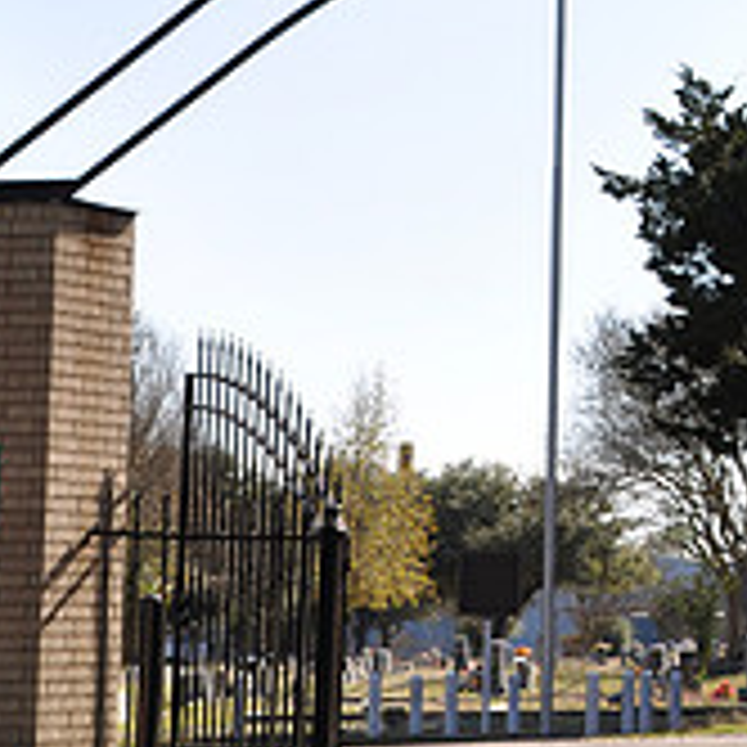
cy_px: 169
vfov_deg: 8.6
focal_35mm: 204
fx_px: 4981
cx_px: 954
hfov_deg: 8.5
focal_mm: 46
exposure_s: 1/250
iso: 200
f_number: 8
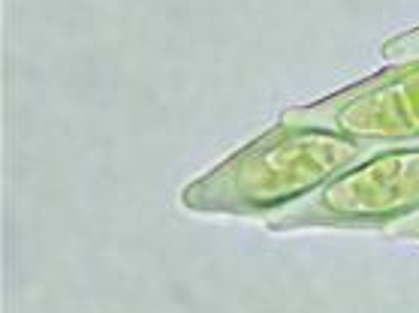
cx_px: 962
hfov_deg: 5.2
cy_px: 111
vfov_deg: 4.0
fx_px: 4463
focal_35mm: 369
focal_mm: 14.41
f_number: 4.4
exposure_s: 1/40
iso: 800
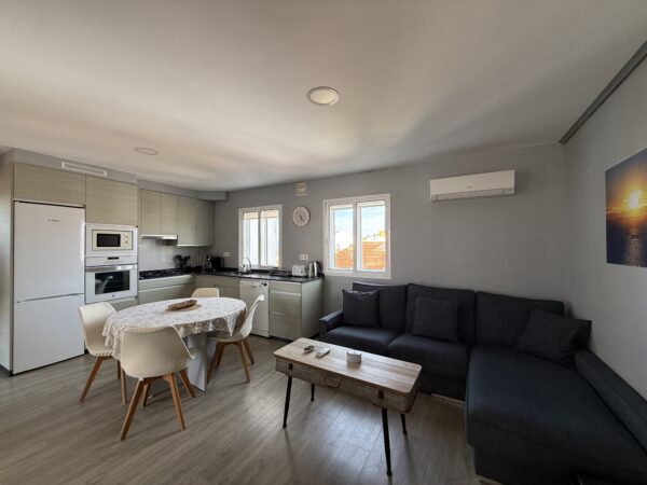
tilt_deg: -0.1
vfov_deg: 85.7
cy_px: 242
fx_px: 262
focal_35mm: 14
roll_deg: +0.5
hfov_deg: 102.1
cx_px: 324
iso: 100
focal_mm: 2.22
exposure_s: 1/99
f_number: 2.2
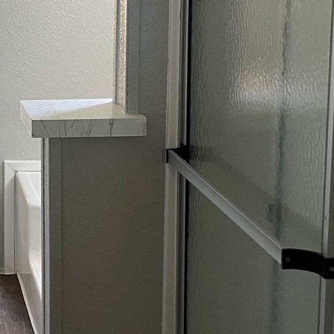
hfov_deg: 20.6
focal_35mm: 78
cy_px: 85
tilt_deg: -9.8
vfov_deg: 22.0
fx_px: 851
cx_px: -75
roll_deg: +0.5
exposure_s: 1/58
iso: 200
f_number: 1.6
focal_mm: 4.2
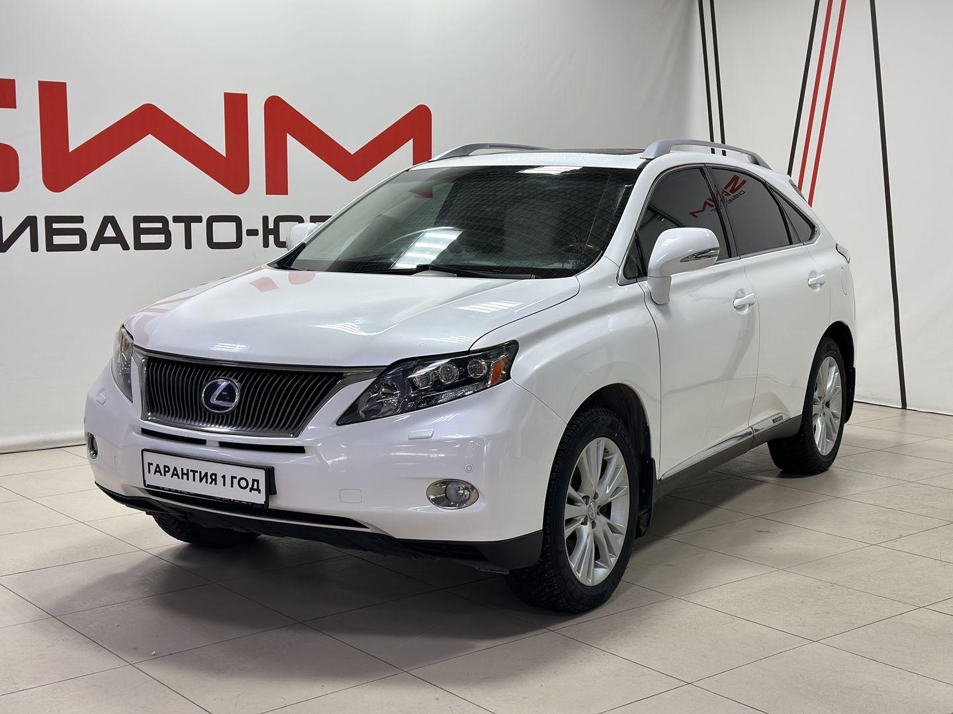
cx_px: 476
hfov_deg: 39.7
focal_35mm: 48
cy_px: 357
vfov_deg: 30.3
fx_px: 1321
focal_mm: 6.86
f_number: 1.78
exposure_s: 1/112
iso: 64
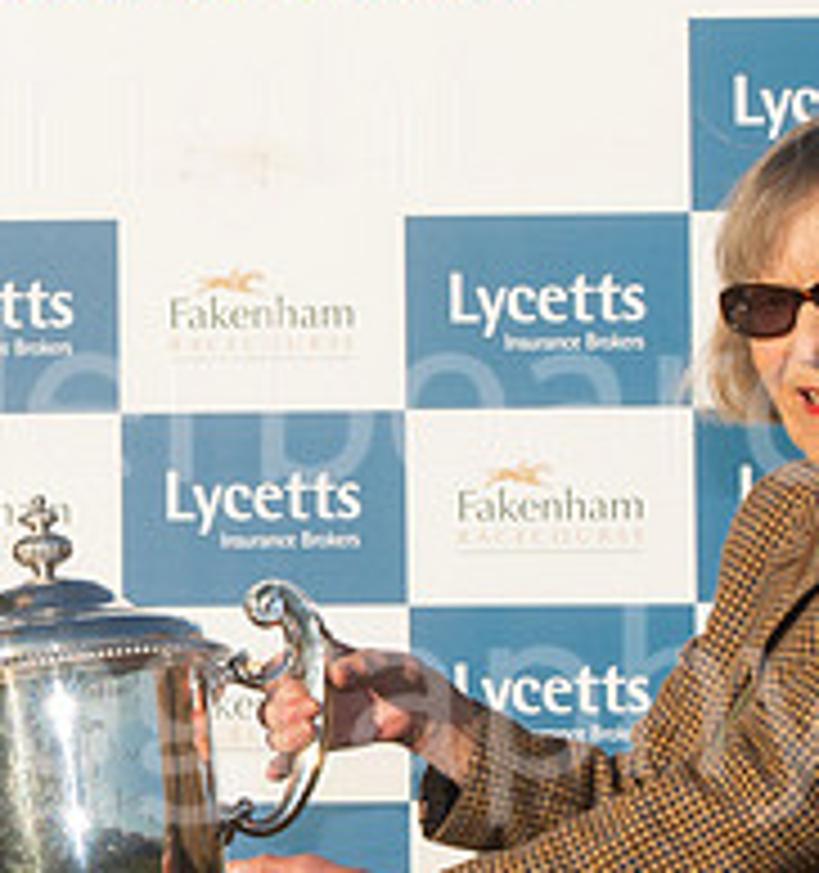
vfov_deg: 6.2
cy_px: 391
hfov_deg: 5.8
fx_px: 7995
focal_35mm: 289
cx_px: -51
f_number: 22
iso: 500
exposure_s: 1/250
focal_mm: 90
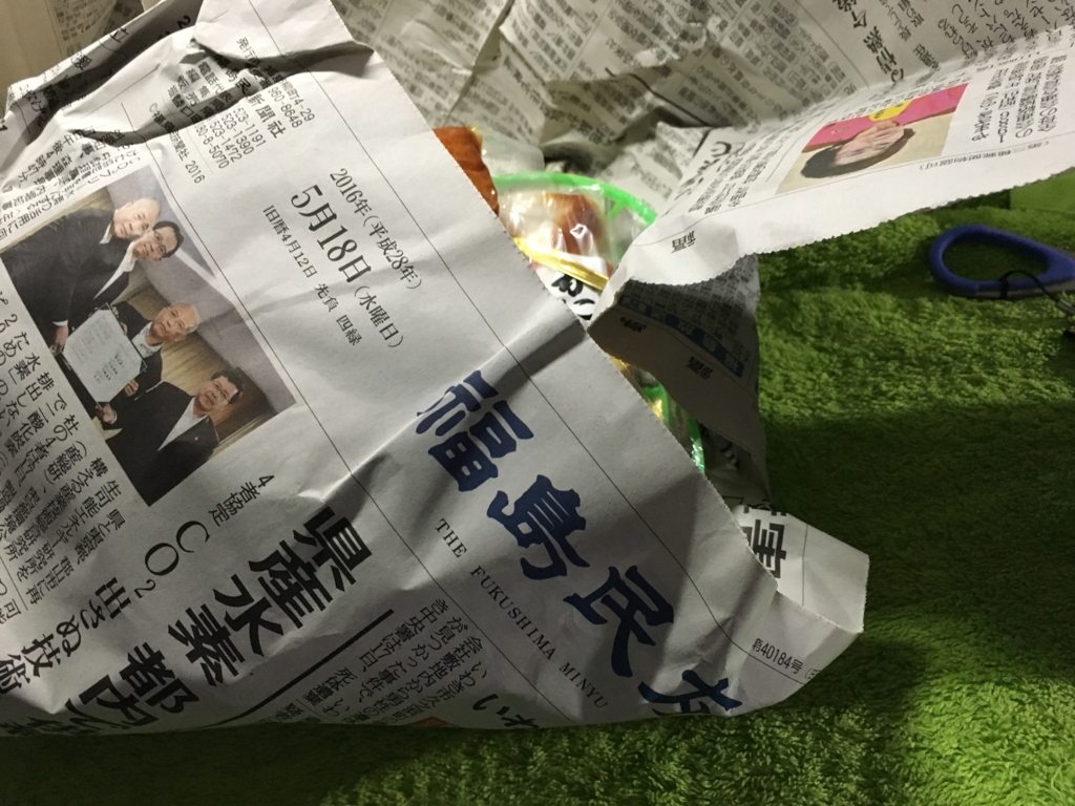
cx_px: 538
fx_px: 901
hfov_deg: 61.7
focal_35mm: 29
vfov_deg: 48.2
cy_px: 403
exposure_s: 1/30
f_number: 2.2
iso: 200
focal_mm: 4.15
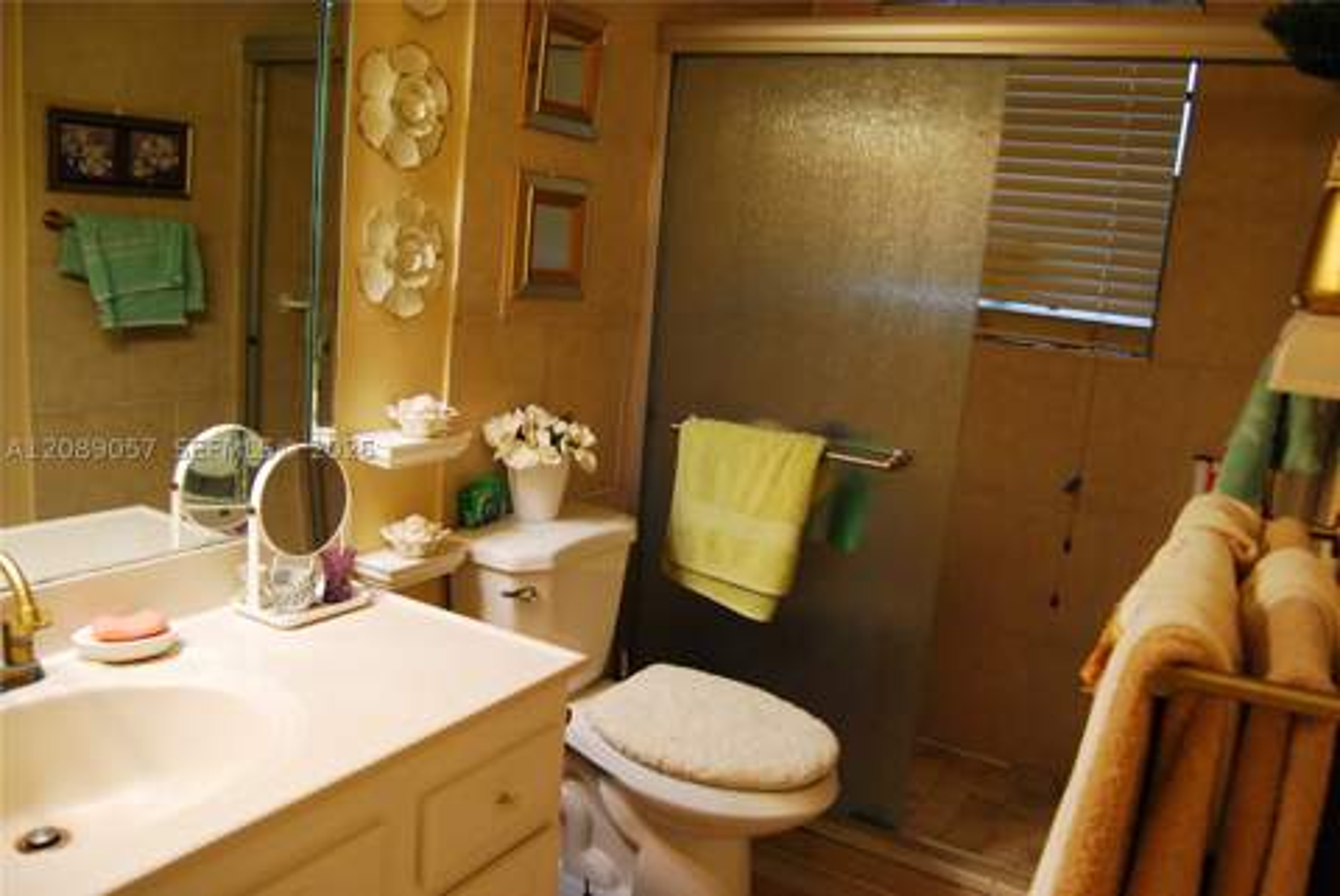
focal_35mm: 27
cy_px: 448
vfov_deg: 48.0
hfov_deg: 67.3
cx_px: 670
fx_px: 1006
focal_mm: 18
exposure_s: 1/60
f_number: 4
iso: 800
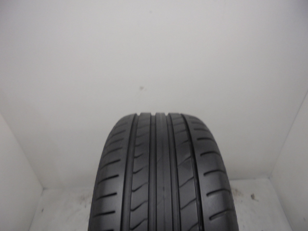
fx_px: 231
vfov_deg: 53.1
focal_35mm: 26
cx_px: 154
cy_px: 116
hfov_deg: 67.3
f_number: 3.5
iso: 100
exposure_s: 1/30
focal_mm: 4.6
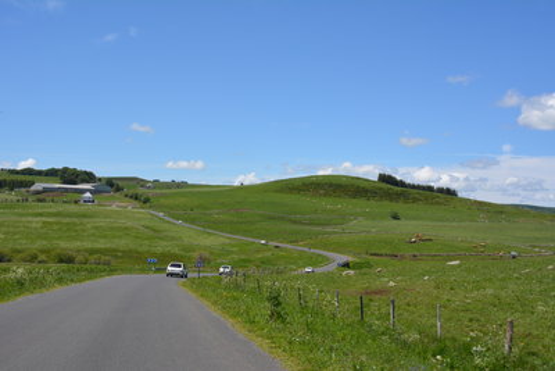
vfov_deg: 29.9
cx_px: 278
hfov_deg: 43.6
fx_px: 694
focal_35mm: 45
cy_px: 186
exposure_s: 1/250
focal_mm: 30
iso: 110
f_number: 8
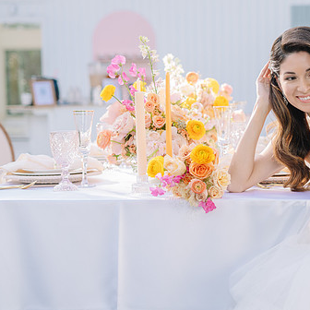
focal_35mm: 74
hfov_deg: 23.0
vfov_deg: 23.4
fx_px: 750
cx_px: 247
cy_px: 141
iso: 50
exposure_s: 1/200
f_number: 2.5
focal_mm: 50
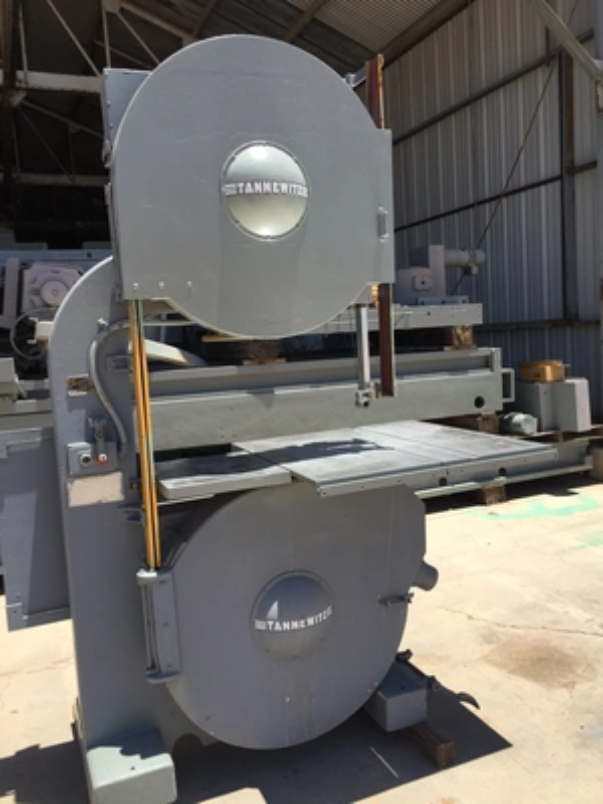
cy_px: 402
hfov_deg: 48.2
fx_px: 674
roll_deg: +4.4
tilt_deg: -5.7
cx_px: 302
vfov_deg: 61.7
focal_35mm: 29
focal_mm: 4.15
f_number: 2.2
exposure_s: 1/1721
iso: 32
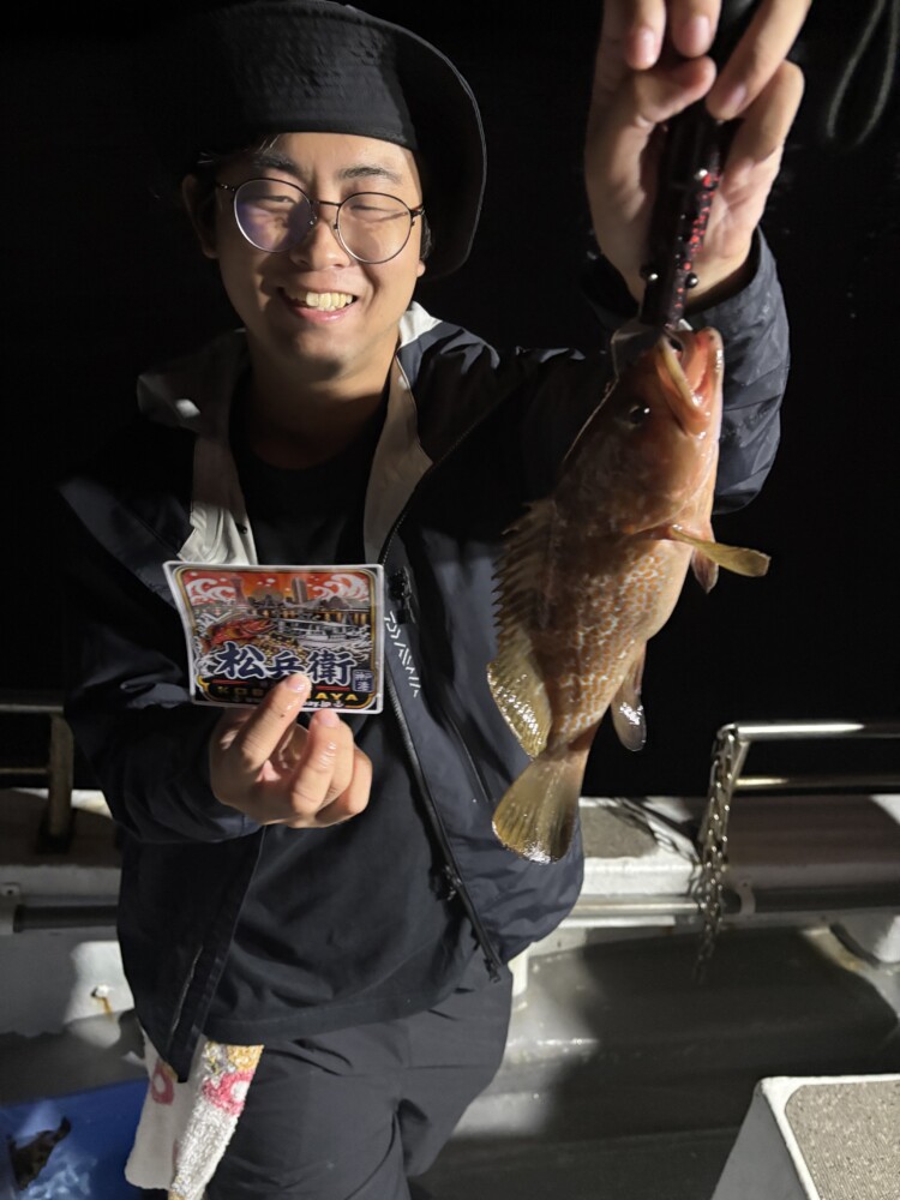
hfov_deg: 53.1
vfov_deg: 67.3
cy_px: 600
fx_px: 901
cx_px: 450
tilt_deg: -33.8
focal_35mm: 26
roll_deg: -1.6
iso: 500
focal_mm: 5.96
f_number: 1.6
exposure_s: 1/40
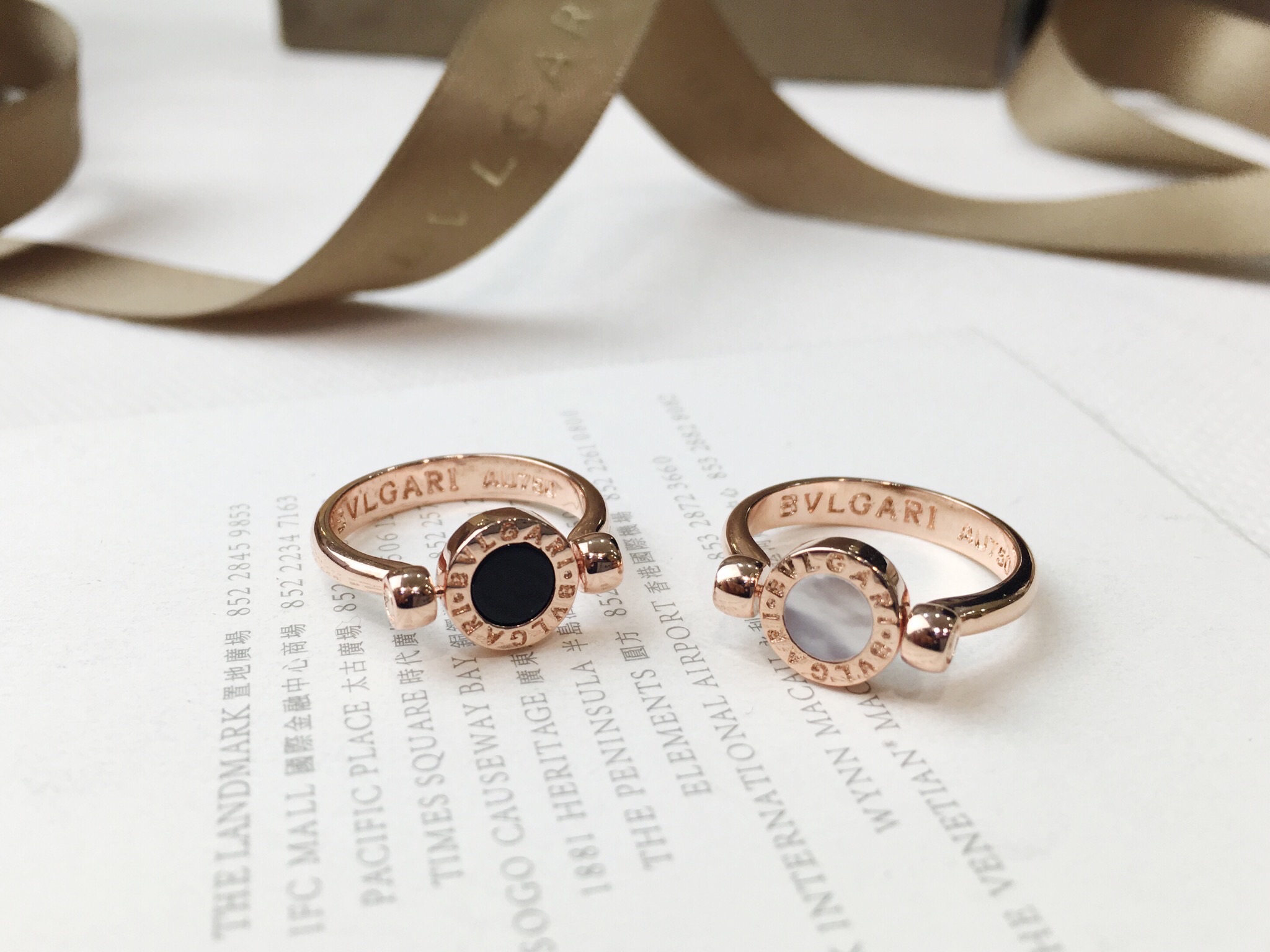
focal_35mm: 29
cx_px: 635
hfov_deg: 61.7
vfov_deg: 48.2
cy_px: 476
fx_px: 1064
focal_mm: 4.15
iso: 40
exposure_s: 1/100
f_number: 2.2
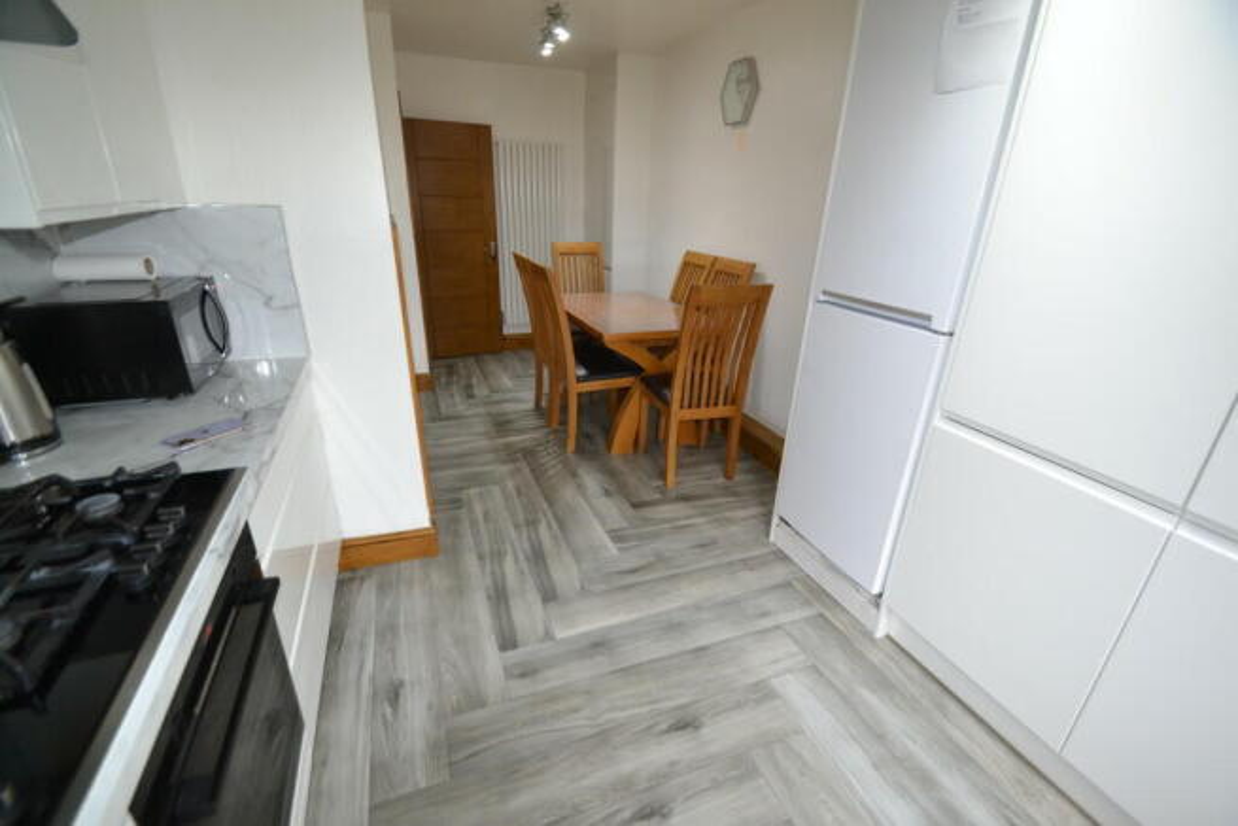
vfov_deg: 77.4
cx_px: 619
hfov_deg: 100.4
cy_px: 413
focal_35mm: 15
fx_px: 516
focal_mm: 10
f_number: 3.5
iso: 450
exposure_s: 1/60
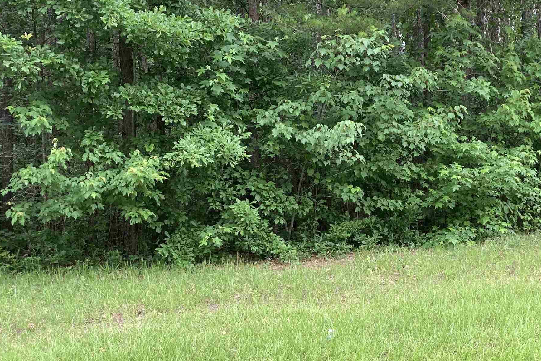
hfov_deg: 39.5
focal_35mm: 50
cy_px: 212
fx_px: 751
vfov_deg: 27.0
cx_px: 307
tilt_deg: -0.6
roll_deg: +0.6
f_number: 1.8
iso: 50
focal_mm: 3.99
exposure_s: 1/121
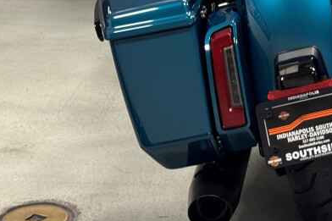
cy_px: -83
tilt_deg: -11.4
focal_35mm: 136
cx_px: 313
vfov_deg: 9.8
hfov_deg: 14.9
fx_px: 1254
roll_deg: -2.9
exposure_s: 1/60
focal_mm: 6.76
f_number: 1.78
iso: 200
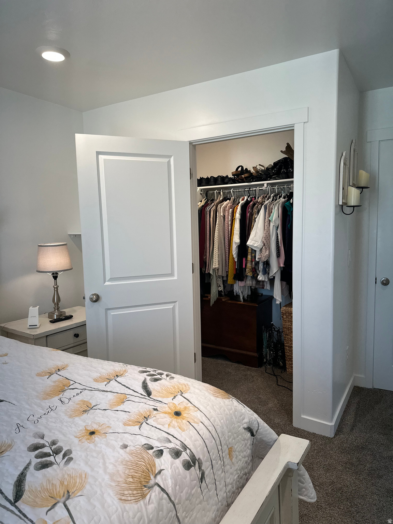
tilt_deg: -5.9
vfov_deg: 71.6
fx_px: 363
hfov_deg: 56.8
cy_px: 262
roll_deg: +1.2
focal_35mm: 24
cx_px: 196
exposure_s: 1/120
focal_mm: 6.86
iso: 125
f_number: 1.78
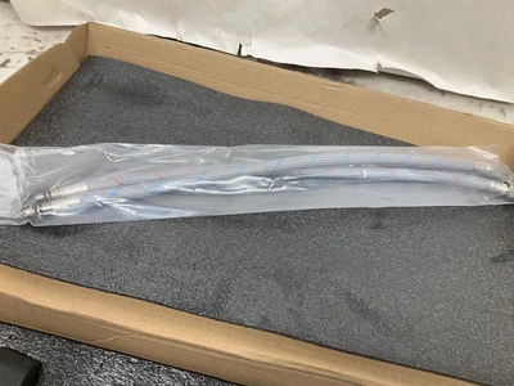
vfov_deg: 48.2
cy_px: 193
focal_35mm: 29
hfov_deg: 61.7
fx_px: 431
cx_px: 257
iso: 40
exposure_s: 1/60
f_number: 1.8
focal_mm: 3
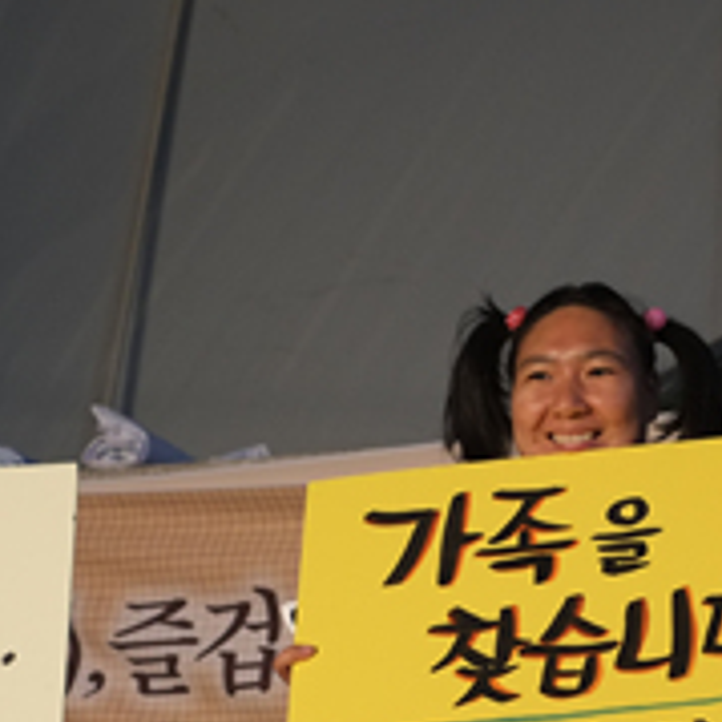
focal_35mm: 151
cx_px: 561
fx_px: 3563
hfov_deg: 11.5
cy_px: 706
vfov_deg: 11.5
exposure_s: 1/125
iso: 800
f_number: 4
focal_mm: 35
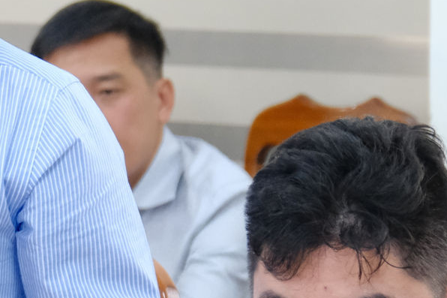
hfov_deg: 7.0
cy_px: 196
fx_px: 3624
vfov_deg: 4.7
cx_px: -126
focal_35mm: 292
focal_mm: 56.5
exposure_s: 1/125
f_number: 4
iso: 3200
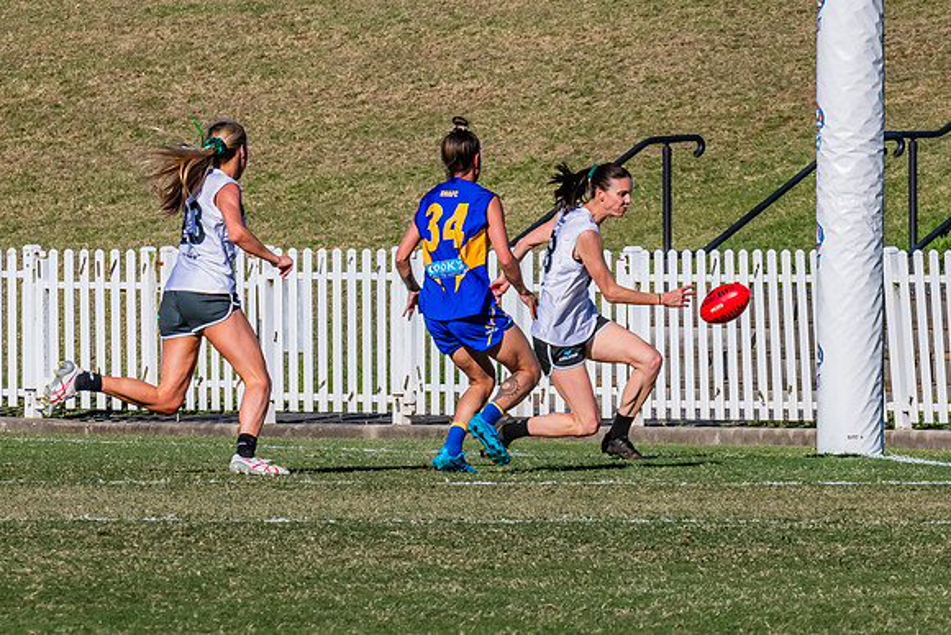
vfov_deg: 2.5
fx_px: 14638
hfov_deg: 3.7
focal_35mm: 554
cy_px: 314
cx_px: 490
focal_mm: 270
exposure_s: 1/1250
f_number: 16
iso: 640
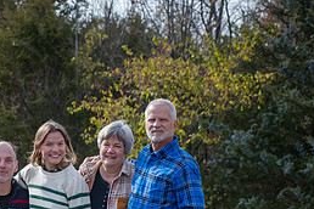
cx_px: 17
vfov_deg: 7.6
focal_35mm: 180
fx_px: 1570
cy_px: 234
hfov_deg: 11.3
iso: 400
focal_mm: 80
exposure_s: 1/1000
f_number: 5.6
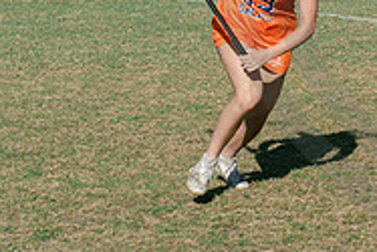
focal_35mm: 217
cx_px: 569
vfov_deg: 6.3
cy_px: -86
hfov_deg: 9.2
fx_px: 2274
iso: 250
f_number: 5.6
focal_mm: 70
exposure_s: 1/2000
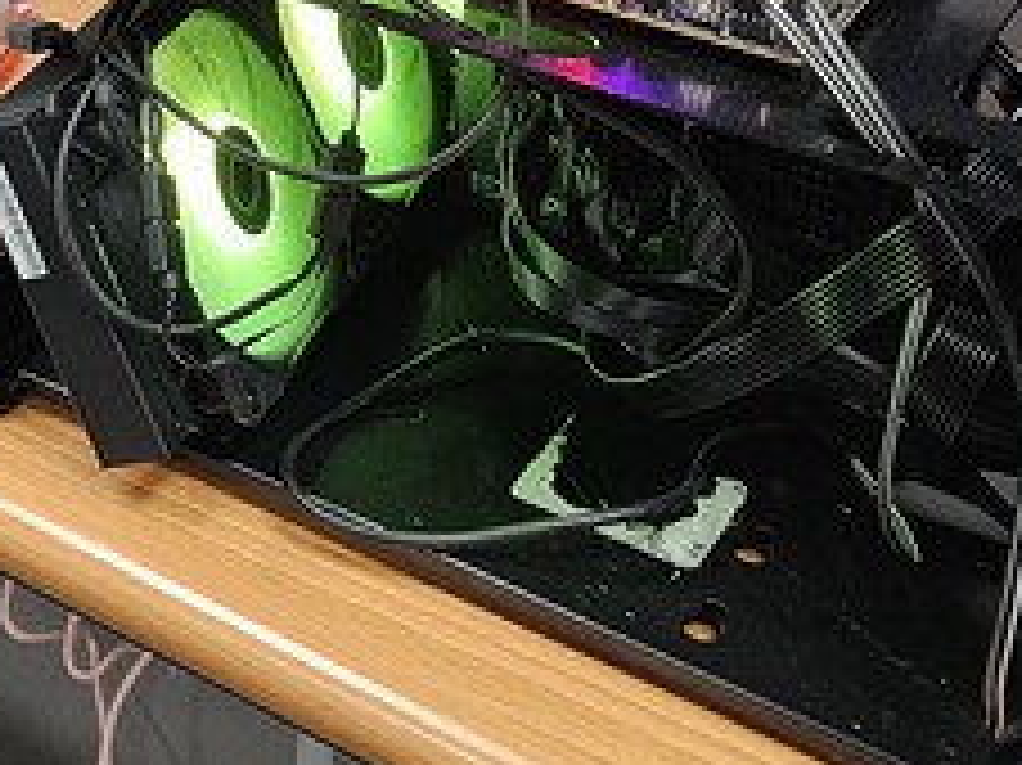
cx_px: -185
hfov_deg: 22.8
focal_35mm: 79
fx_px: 2331
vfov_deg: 17.1
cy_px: -344
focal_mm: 6.3
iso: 320
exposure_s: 1/120
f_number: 1.7
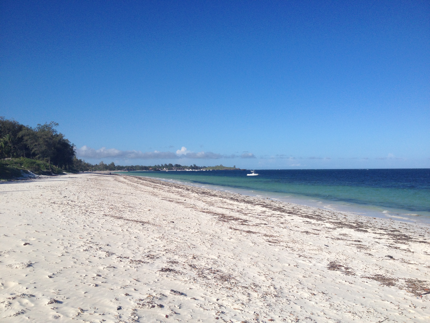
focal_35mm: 35
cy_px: 162
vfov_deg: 40.7
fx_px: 435
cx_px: 215
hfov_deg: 52.6
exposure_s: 1/3067
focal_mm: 4.28
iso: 50
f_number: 2.4
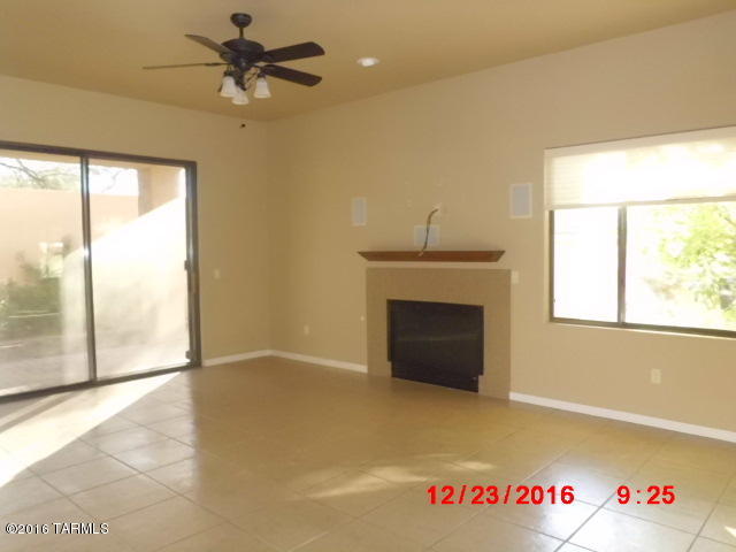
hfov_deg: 67.3
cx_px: 368
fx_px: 553
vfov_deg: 53.1
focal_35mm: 26
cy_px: 276
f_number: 2.8
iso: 400
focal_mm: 4.7
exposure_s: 1/60
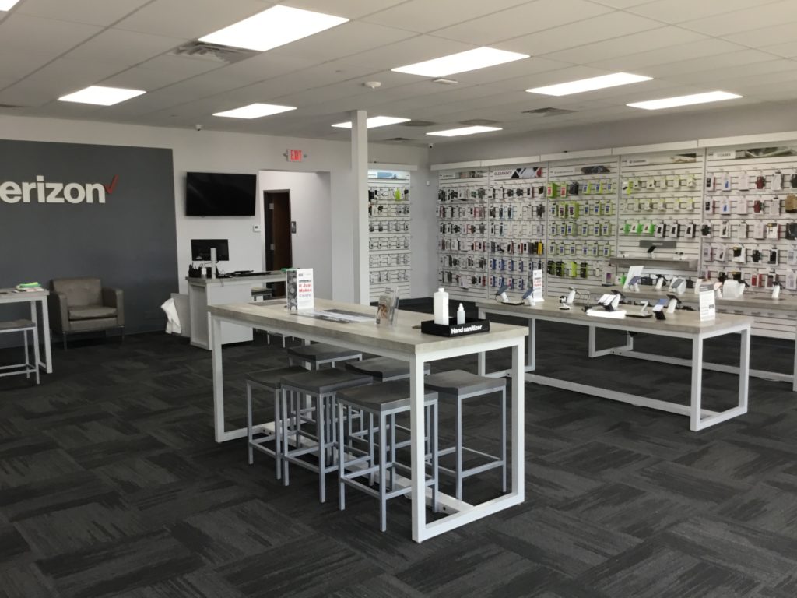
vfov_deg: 45.4
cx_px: 398
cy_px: 299
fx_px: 714
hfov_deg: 58.4
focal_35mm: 31
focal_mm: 3.3
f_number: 2.4
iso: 25
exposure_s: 1/30
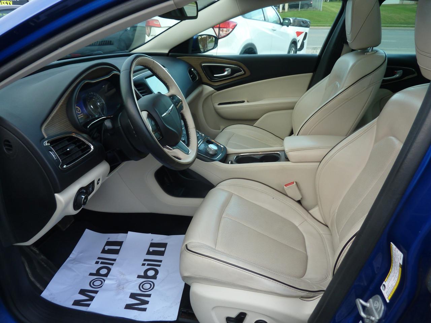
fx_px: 311
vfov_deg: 54.9
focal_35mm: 25
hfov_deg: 69.4
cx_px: 216
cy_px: 162
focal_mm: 4.1
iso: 80
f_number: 3.3
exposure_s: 1/30
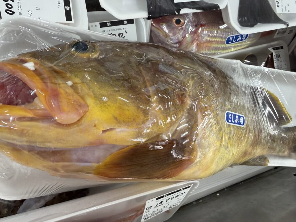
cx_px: 148
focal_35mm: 24
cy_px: 111
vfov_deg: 56.8
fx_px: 205
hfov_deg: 71.6
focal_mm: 2.22
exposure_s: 1/120
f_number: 2.2
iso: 250
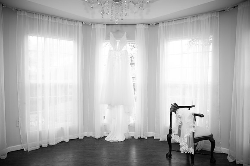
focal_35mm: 24
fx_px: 167
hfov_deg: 73.6
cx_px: 125
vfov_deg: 52.9
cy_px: 83
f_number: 4
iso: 640
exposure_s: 1/80
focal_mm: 24
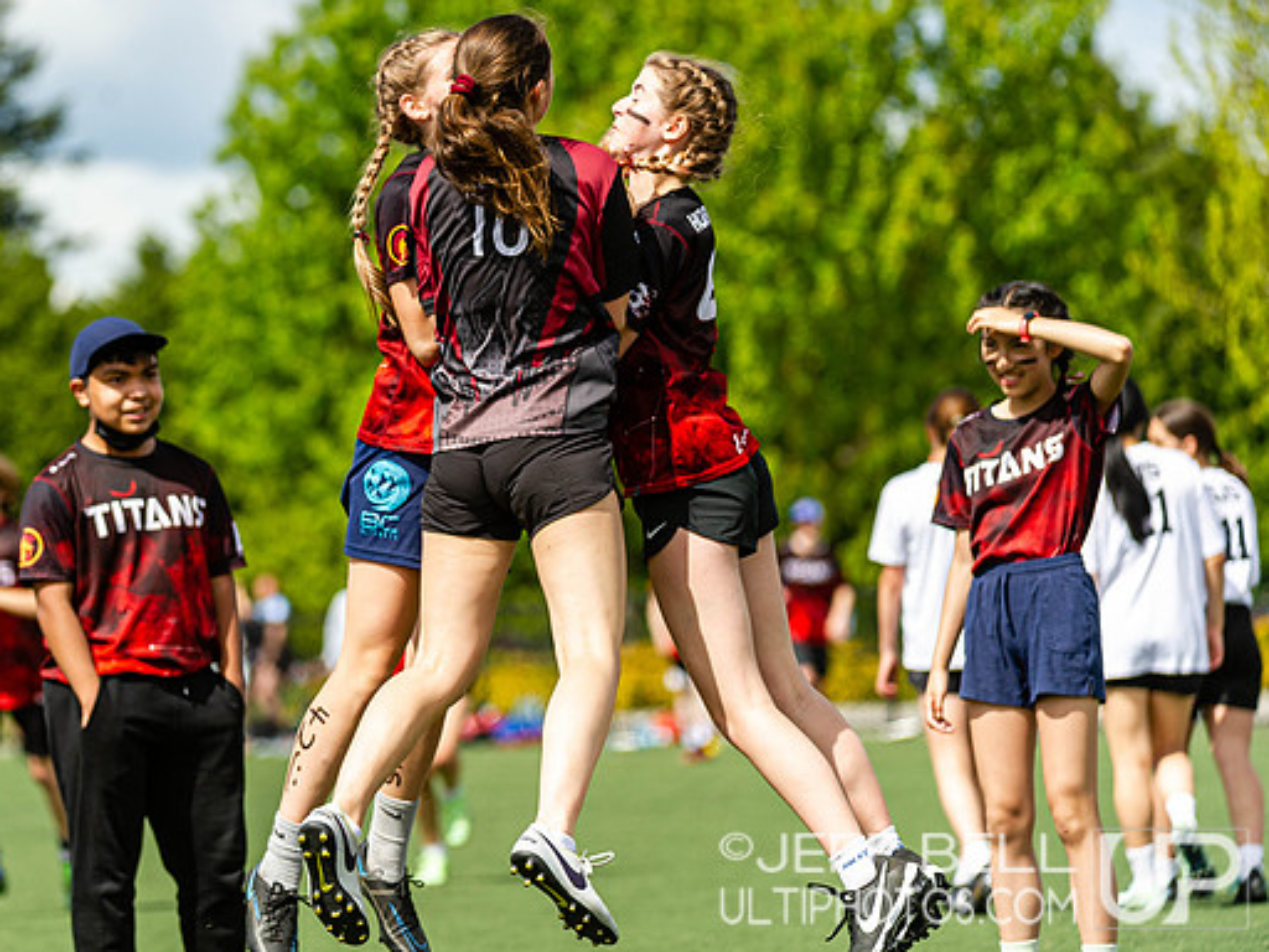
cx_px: 423
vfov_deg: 5.7
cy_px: 377
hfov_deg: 7.5
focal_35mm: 263
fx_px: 9641
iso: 320
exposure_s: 1/1600
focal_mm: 200
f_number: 4
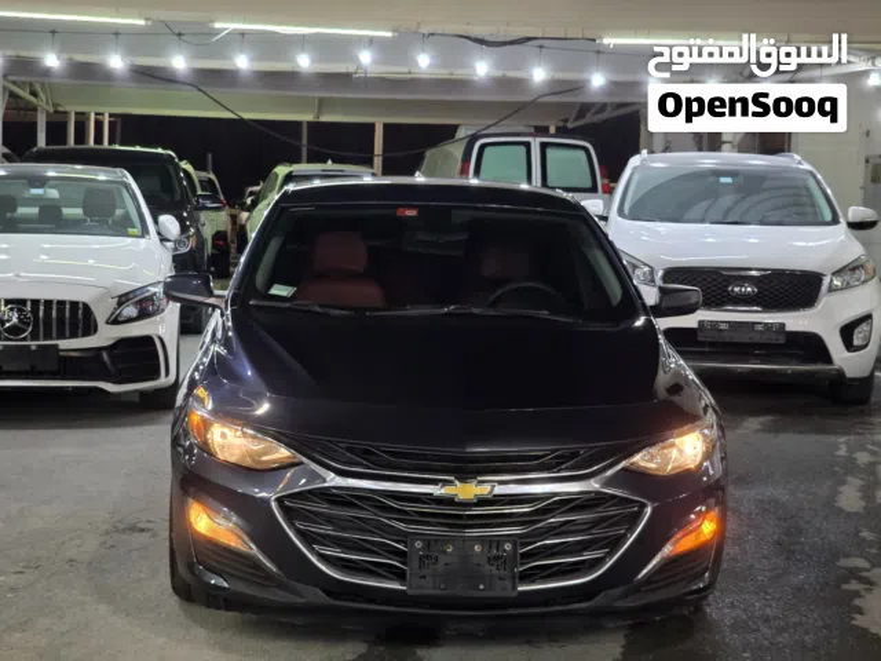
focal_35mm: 69
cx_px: 440
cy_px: 330
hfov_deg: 28.2
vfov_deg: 21.3
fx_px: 1756
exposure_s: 1/33.3
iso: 250
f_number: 2.4
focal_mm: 7.9
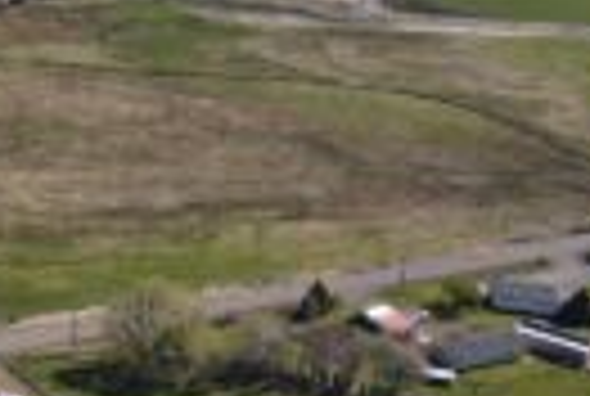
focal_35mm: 76
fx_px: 1248
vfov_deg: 18.0
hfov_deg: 24.4
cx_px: -99
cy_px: 194
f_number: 2.8
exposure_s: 1/640
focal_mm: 4.5
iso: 100
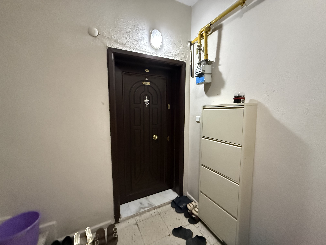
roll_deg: +0.3
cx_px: 163
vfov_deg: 85.7
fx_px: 132
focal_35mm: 14
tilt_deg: -4.8
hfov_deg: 102.1
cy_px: 122
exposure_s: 1/50
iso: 1250
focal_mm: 2.22
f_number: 2.2
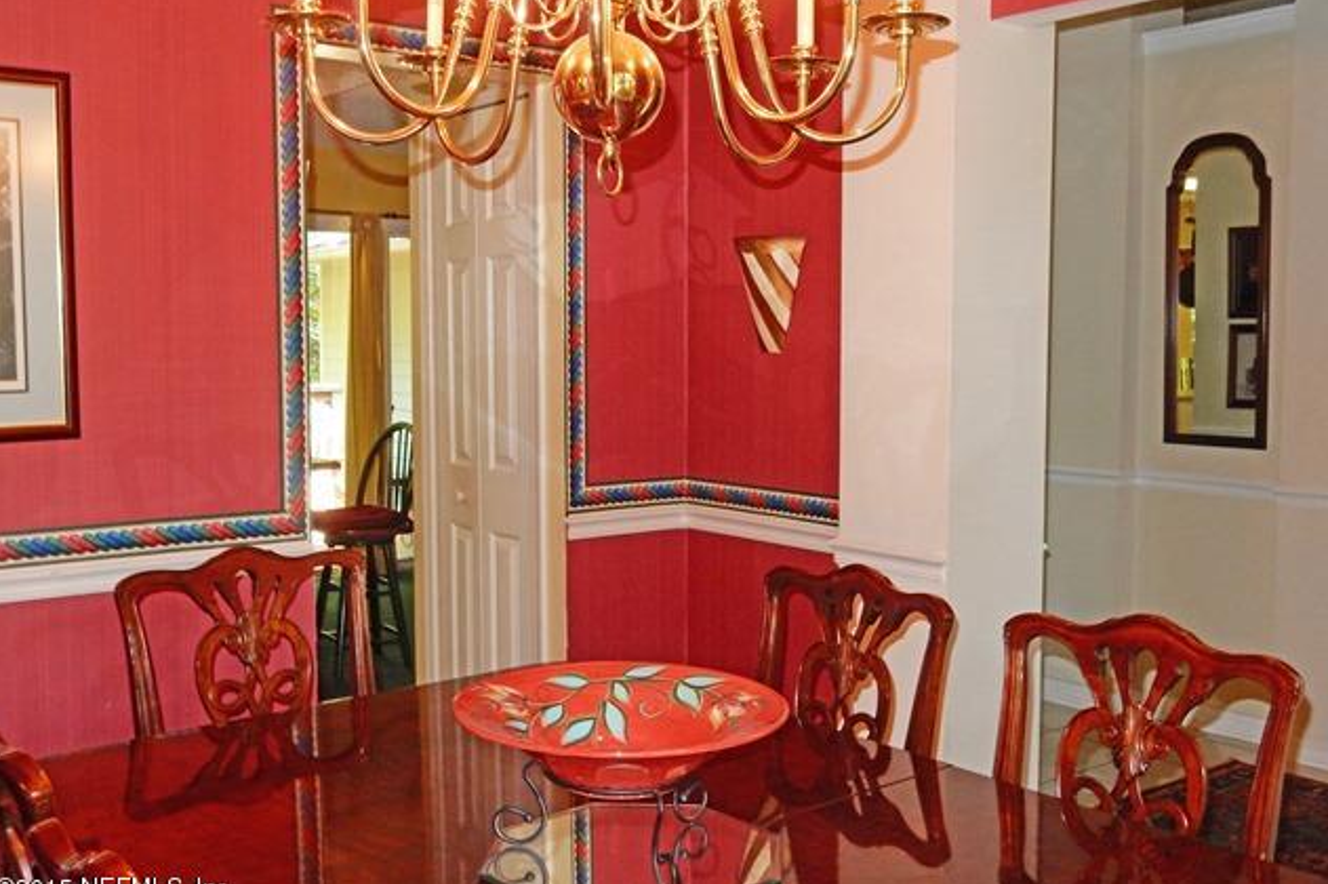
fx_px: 1401
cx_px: 657
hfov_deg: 50.7
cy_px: 425
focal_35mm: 38
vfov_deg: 35.0
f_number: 4
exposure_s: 1/30
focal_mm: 6.4
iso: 250
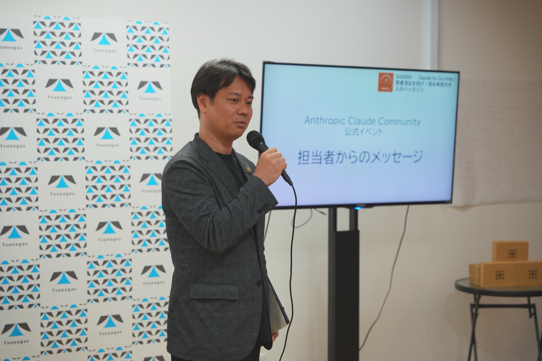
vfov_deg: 19.2
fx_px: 1069
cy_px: 183
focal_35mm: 71
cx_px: 274
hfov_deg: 28.5
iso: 1000
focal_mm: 70
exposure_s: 1/125
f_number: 3.5
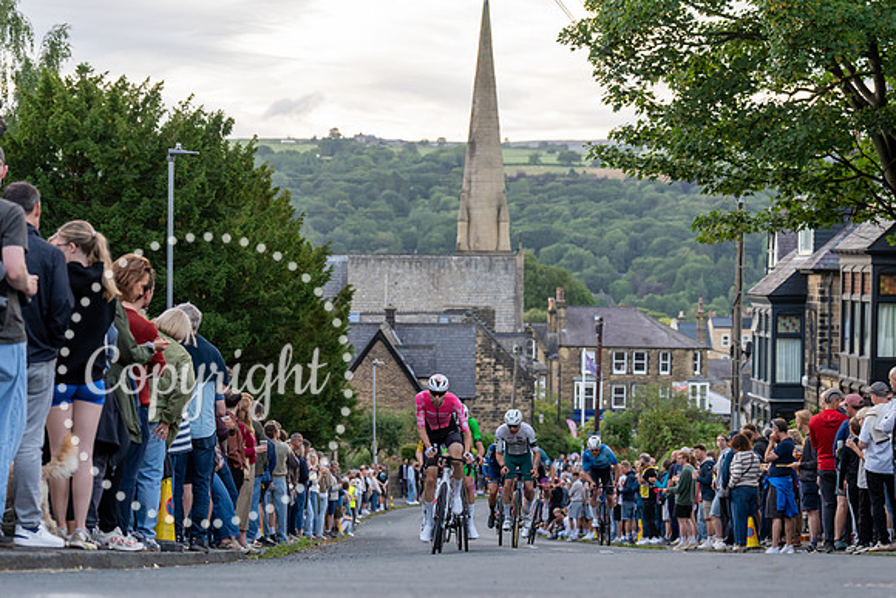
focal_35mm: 94
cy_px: 356
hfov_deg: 21.7
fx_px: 2339
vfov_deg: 14.6
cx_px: 448
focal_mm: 79
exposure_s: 1/800
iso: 2000
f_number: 3.5
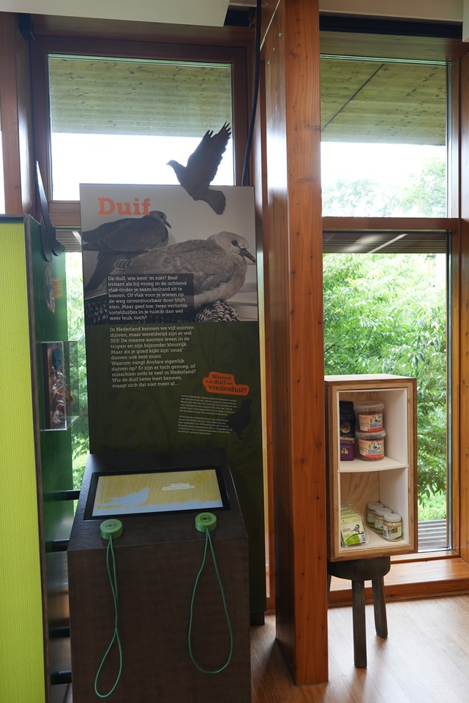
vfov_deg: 68.3
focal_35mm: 27
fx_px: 518
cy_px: 359
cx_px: 234
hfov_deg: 48.7
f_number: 4
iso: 800
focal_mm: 25.5
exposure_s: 1/160
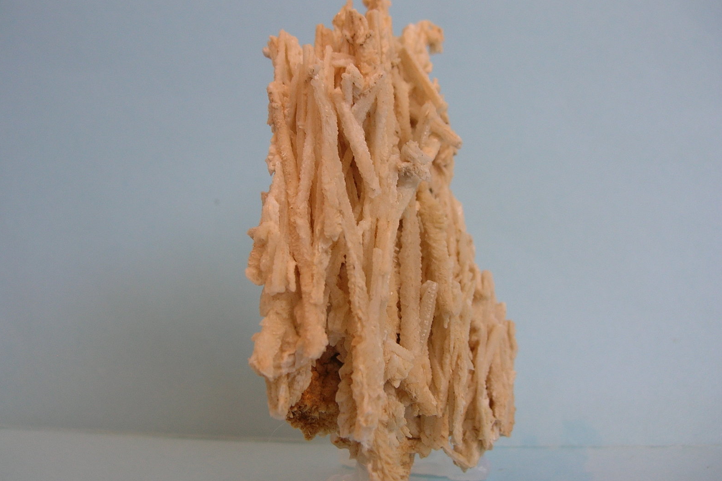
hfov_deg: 50.7
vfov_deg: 35.1
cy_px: 245
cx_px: 357
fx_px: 762
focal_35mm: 38
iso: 50
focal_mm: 6
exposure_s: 1/11.4
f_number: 2.7
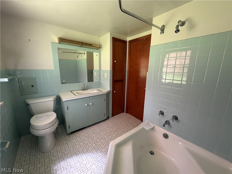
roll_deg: -0.4
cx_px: 116
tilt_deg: -11.1
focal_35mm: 14
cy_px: 87
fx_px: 94
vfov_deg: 85.7
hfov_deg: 102.1
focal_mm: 2.22
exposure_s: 1/71
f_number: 2.2
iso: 320
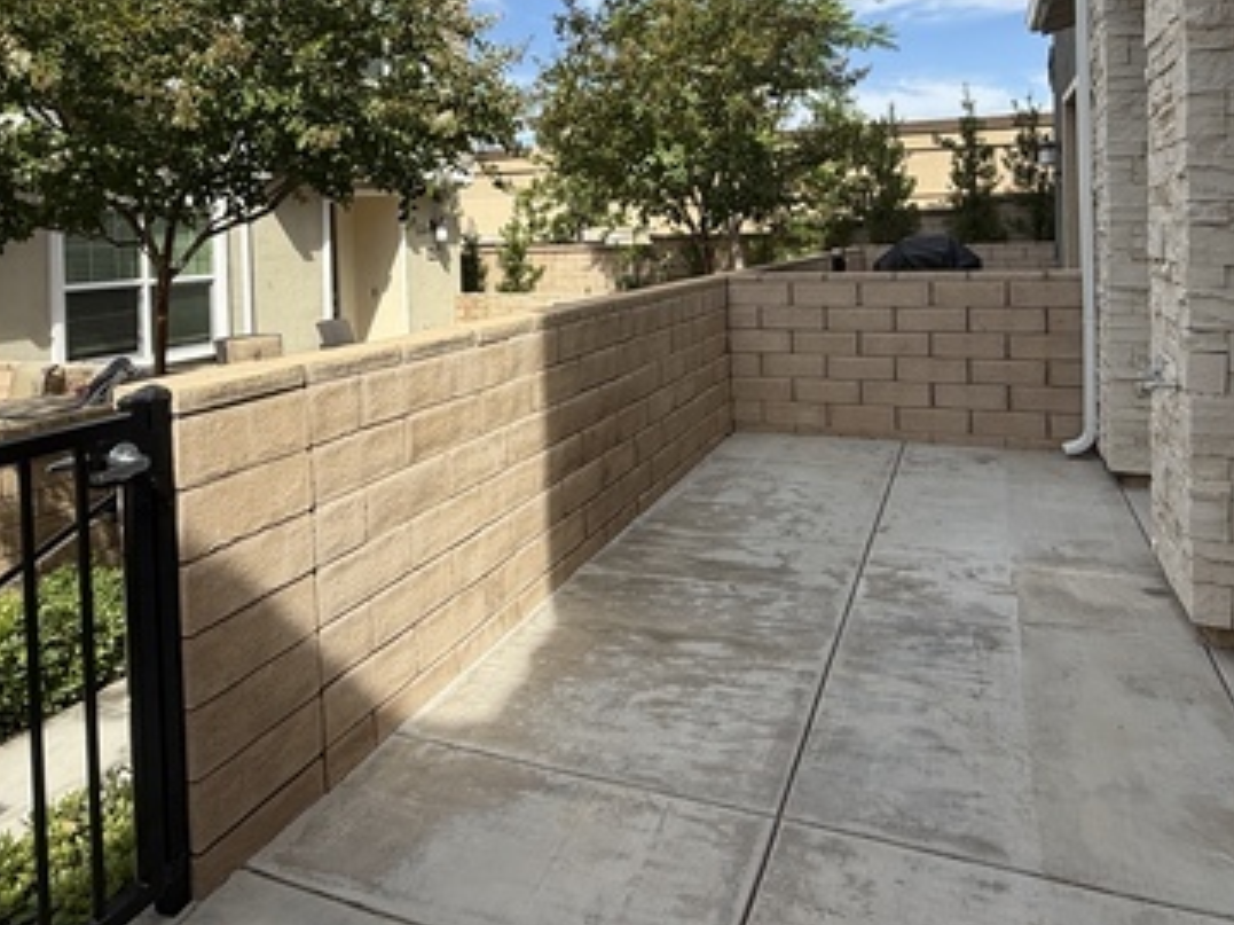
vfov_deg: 51.1
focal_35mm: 26
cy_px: 248
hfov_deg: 67.3
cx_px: 603
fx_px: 927
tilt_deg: -1.3
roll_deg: +1.9
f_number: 2.2
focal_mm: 2.22
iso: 32
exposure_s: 1/928
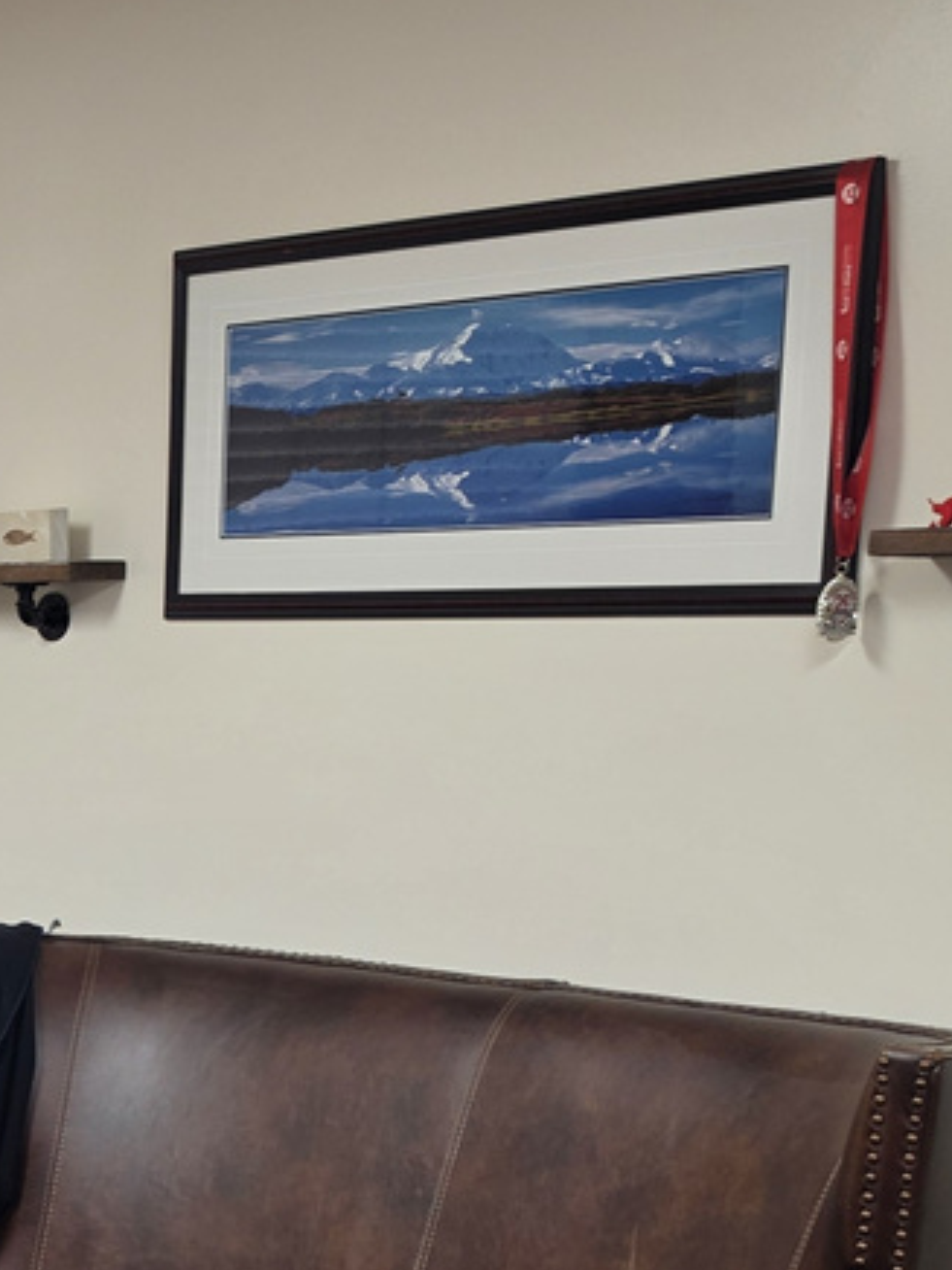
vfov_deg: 23.3
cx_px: -370
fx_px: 2970
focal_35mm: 81
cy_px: 1220
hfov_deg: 16.9
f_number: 1.4
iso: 32
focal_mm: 6.5
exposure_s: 1/63
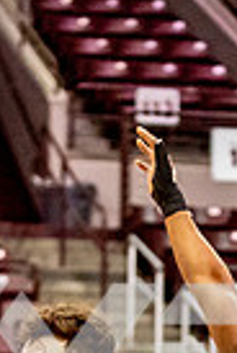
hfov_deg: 4.0
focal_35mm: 344
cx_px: 236
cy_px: 546
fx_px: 3380
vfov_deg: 5.9
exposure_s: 1/1250
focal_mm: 70
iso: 3200
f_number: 2.8
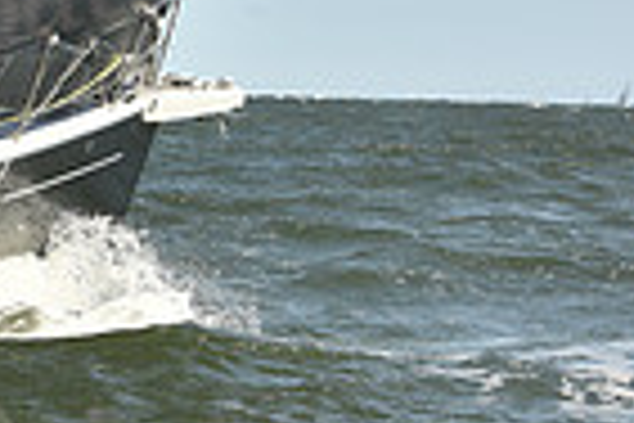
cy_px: -137
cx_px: -621
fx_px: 5089
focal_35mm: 289
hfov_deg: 6.9
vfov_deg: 4.7
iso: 250
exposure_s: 1/800
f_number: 8
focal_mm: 70
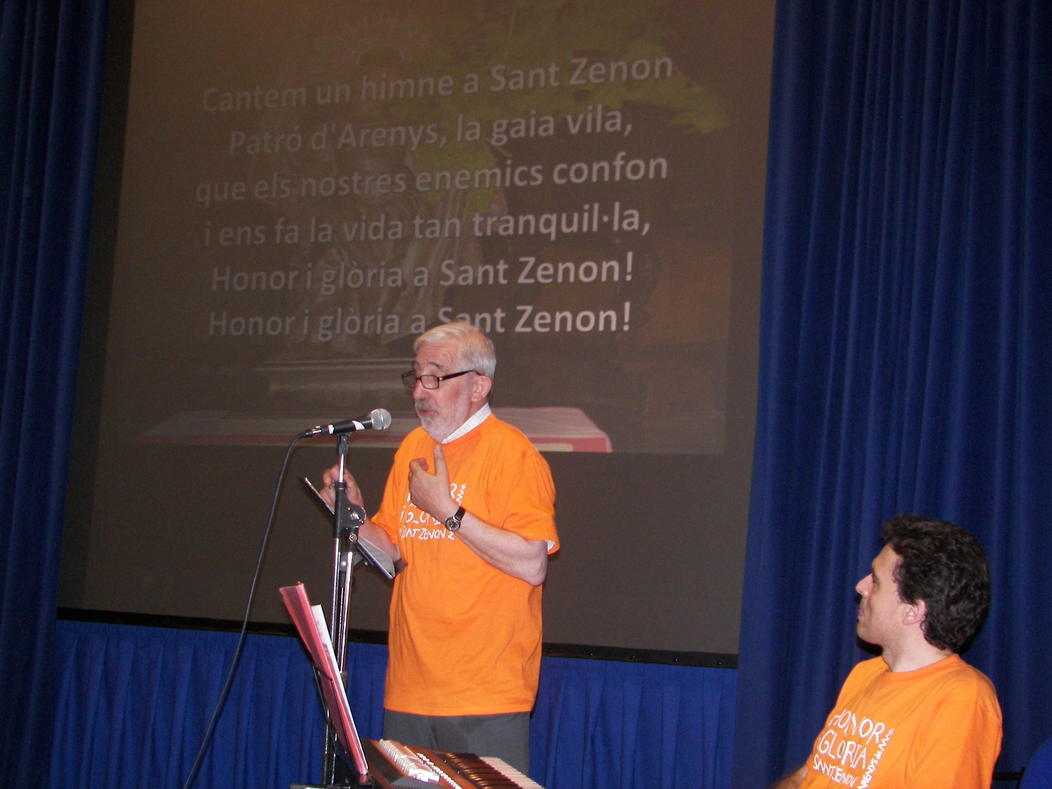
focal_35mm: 54
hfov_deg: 35.5
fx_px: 1641
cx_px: 526
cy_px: 394
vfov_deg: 27.0
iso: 125
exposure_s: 1/30
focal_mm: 8.9
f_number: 2.8
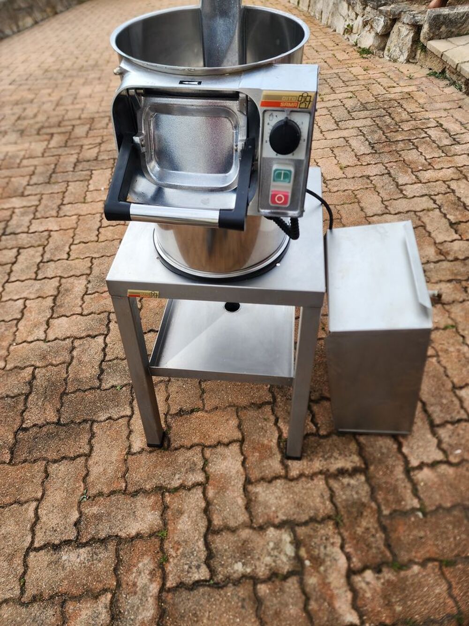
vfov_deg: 73.9
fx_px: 415
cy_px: 313
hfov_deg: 58.9
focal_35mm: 23
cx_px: 234
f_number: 1.8
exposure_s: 1/416
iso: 12
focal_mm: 6.4
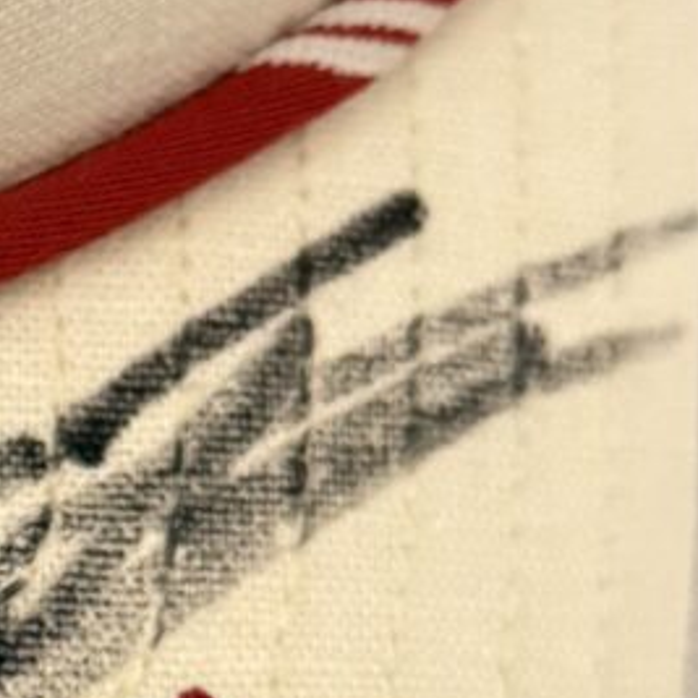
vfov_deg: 12.1
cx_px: -204
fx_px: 3262
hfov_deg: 11.9
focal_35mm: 143
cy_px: 622
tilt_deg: -58.7
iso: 400
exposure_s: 1/50
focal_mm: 6.76
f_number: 1.78
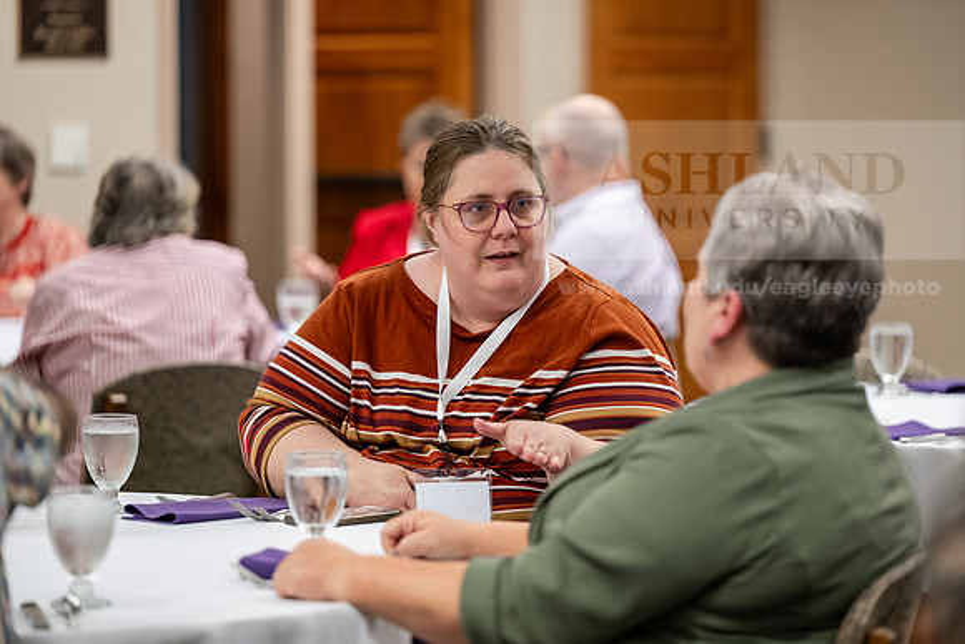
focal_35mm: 145
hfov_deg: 14.2
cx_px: 482
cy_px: 322
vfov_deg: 9.5
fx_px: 3888
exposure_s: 1/200
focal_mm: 145
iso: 2000
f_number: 2.8
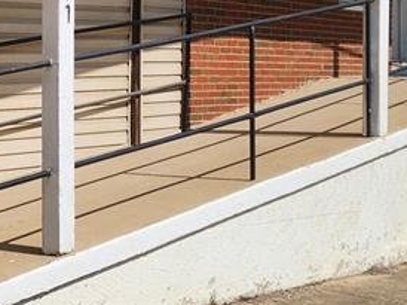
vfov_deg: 17.1
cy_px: 97
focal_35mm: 86
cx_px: 6
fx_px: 1010
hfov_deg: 22.0
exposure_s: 1/1628
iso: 12
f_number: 1.8
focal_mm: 6.4
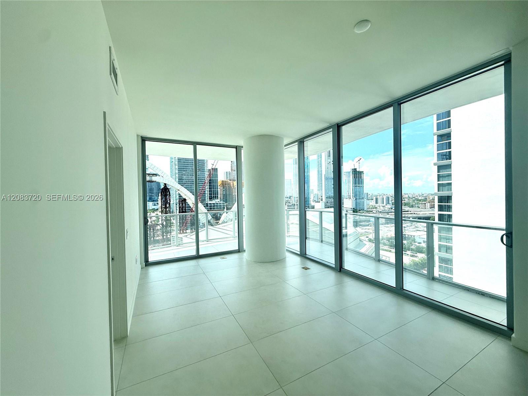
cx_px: 264
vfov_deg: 85.7
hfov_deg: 102.1
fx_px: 214
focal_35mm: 14
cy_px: 198
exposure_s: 1/559
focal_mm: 2.22
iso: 50
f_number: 2.2
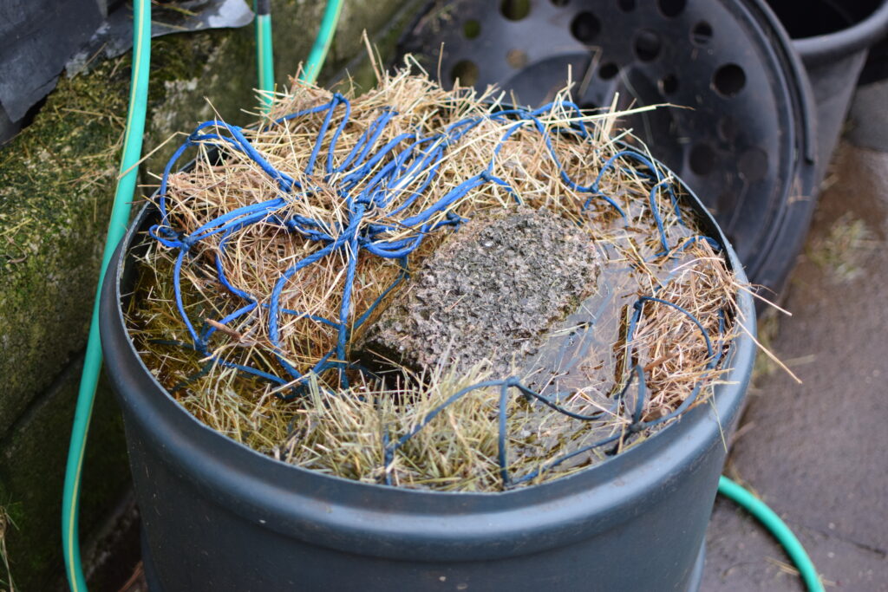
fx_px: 1295
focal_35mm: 52
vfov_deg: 25.8
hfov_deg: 37.8
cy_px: 296
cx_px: 444
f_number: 2
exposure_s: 1/500
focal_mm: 35
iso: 900
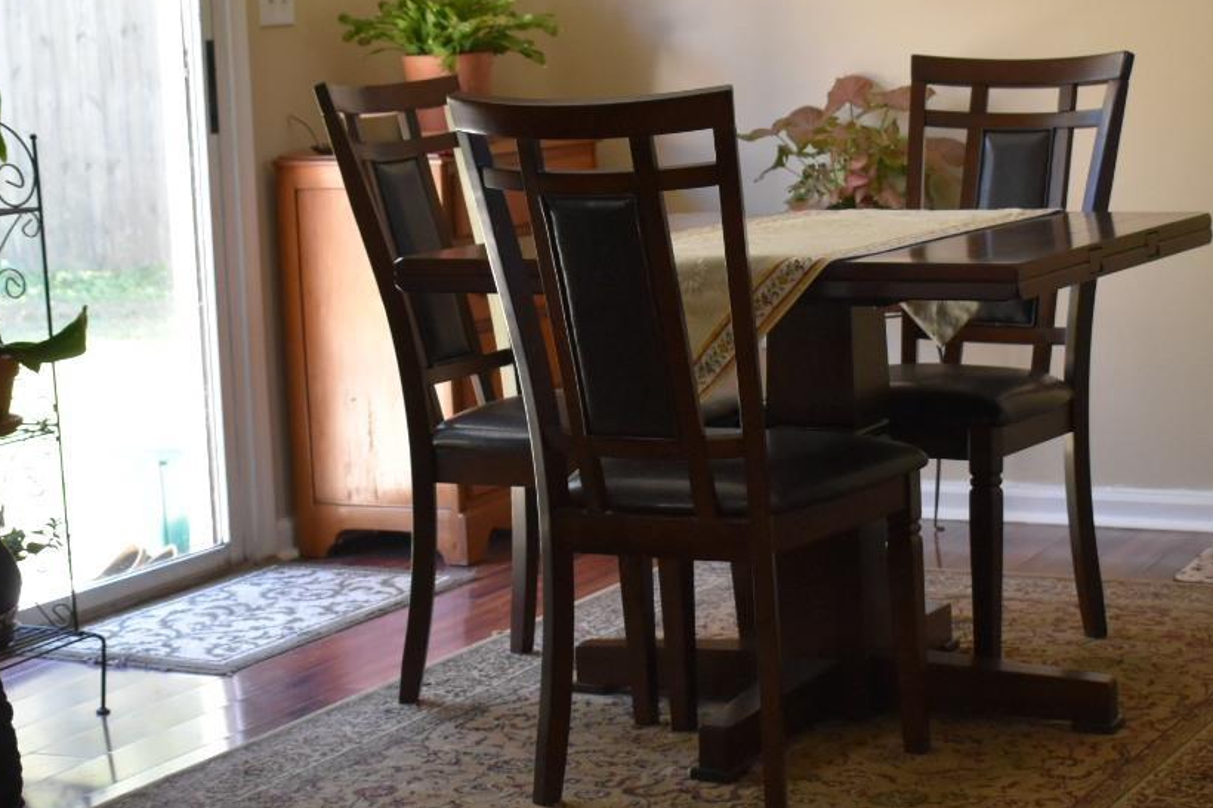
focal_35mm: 86
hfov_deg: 23.6
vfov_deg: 15.9
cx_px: 703
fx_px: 2896
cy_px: 405
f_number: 4.2
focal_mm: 29
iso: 1400
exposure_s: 1/125
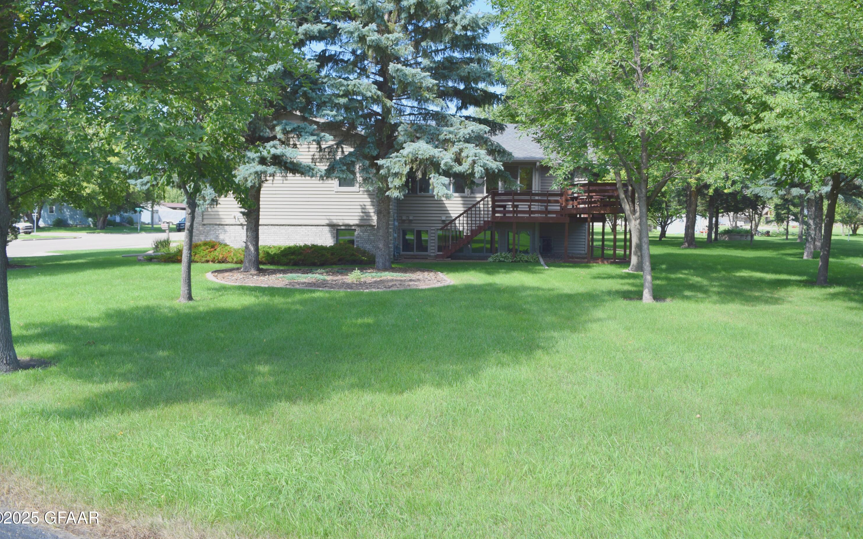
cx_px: 428
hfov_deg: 66.5
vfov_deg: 44.5
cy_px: 252
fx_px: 659
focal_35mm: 28
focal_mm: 18
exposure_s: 1/200
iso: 100
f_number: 5.6
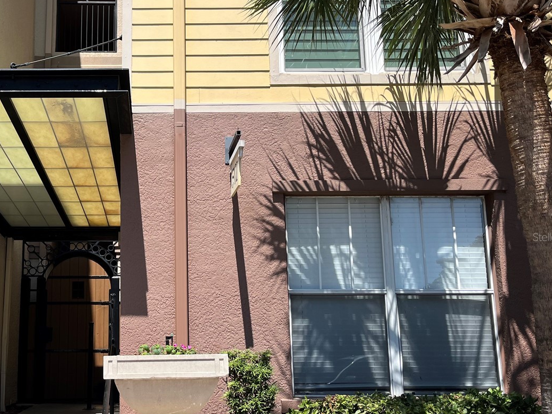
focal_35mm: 40
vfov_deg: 35.9
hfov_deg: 45.6
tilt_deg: +10.9
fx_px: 638
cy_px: 237
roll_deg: -0.3
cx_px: 158
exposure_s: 1/2688
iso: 50
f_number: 1.6
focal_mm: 5.1
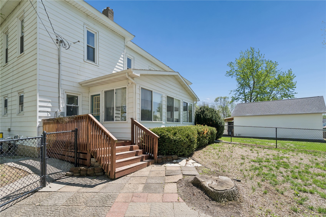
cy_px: 108
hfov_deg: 96.7
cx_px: 163
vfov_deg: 73.7
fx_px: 145
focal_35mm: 16
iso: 800
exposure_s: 1/2000
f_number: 8
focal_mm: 16
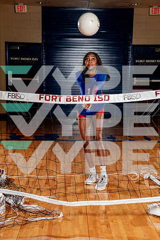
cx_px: 80
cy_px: 120
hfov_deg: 19.5
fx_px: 467
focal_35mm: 70
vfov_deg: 28.8
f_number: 5.6
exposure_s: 1/250
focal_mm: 70
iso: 200
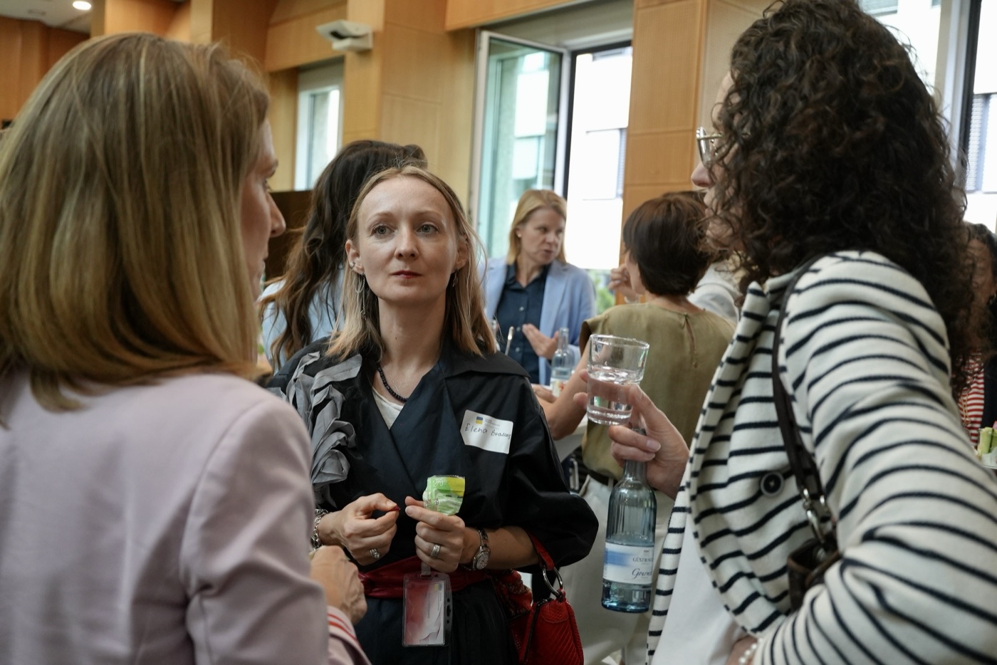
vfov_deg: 37.9
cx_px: 498
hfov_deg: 54.4
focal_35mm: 35
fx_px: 969
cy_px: 332
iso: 2500
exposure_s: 1/160
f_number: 4
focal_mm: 35
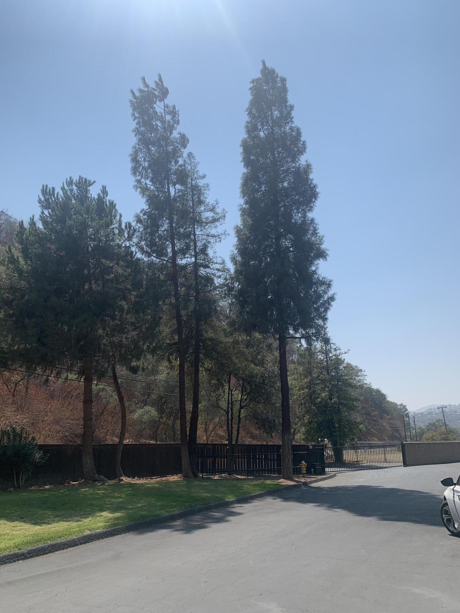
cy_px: 306
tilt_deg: +15.9
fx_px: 461
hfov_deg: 53.1
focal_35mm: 26
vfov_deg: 67.3
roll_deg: -1.2
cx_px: 230
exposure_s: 1/4274
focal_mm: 4.25
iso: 25
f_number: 1.8
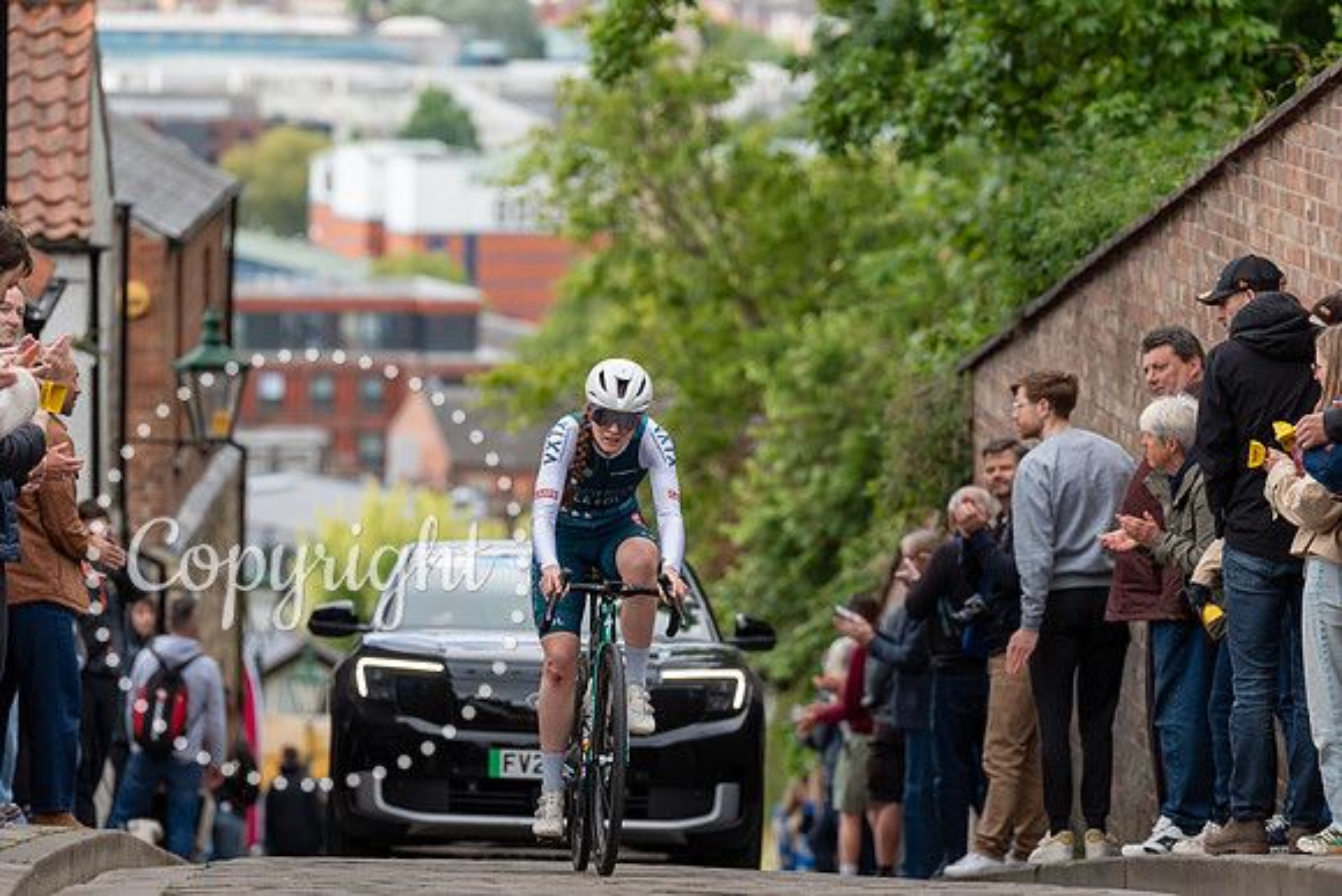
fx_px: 7457
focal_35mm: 200
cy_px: 448
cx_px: 671
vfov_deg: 6.9
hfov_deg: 10.3
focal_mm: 200
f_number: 4
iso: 500
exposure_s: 1/1000
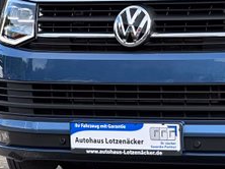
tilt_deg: -2.2
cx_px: 303
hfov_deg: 7.1
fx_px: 1805
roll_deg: +1.3
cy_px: 27
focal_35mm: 278
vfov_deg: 5.3
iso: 32
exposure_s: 1/306
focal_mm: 9
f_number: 2.8
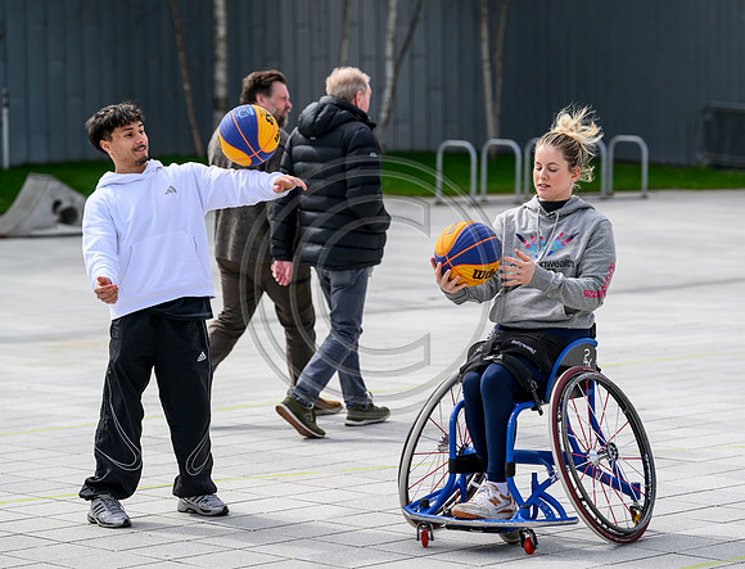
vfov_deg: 12.0
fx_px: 2699
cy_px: 274
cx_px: 442
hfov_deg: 15.7
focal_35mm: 125
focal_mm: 110
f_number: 3.5
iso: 400
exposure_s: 1/4000
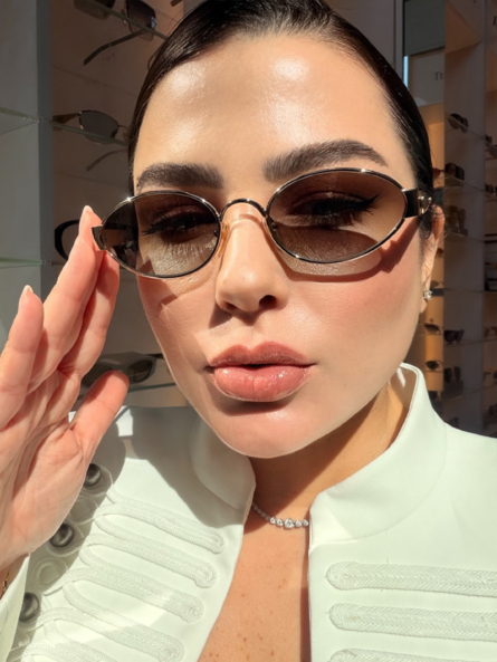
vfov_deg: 60.0
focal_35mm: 30
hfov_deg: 46.8
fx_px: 574
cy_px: 331
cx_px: 248
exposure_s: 1/1381
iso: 40
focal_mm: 2.71
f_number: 1.9
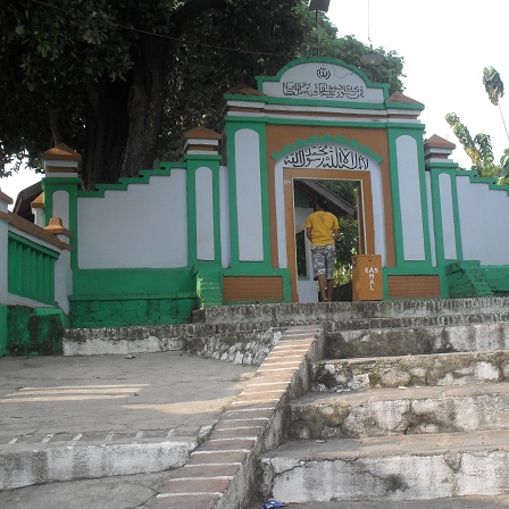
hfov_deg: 37.2
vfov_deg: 37.6
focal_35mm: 45
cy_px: 254
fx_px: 749
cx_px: 335
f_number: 8.3
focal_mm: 6.3
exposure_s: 1/90
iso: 80
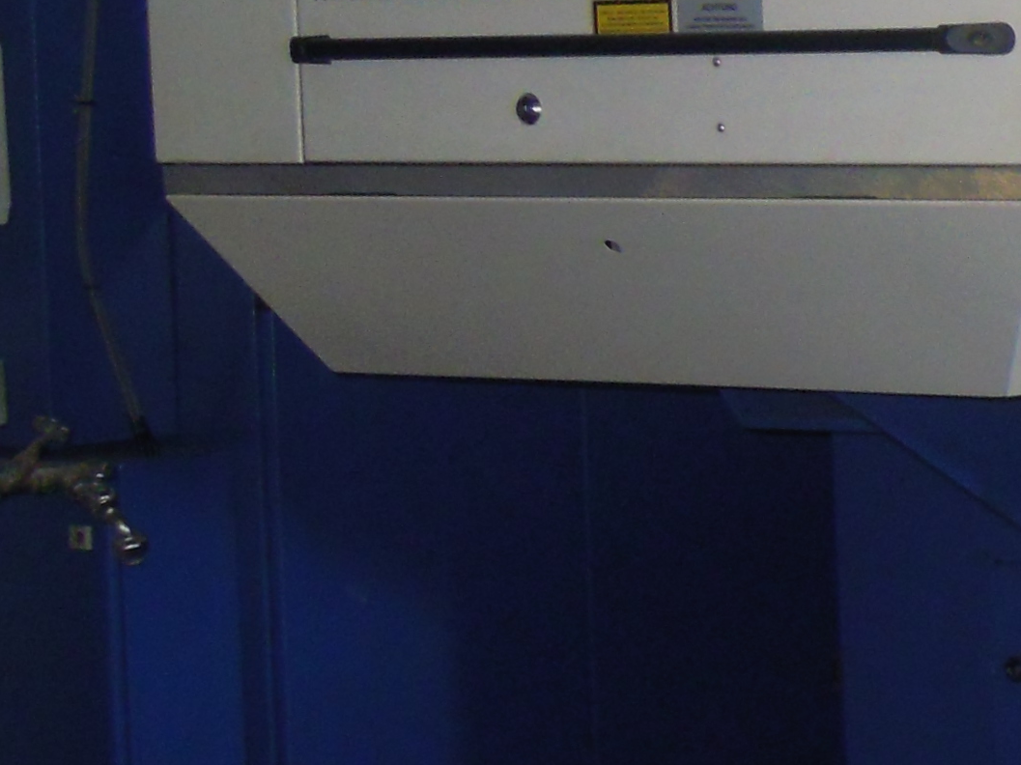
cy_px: 323
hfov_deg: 15.8
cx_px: 1845
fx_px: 3125
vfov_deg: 14.0
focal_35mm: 106
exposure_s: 1/25
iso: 200
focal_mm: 5
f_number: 2.7
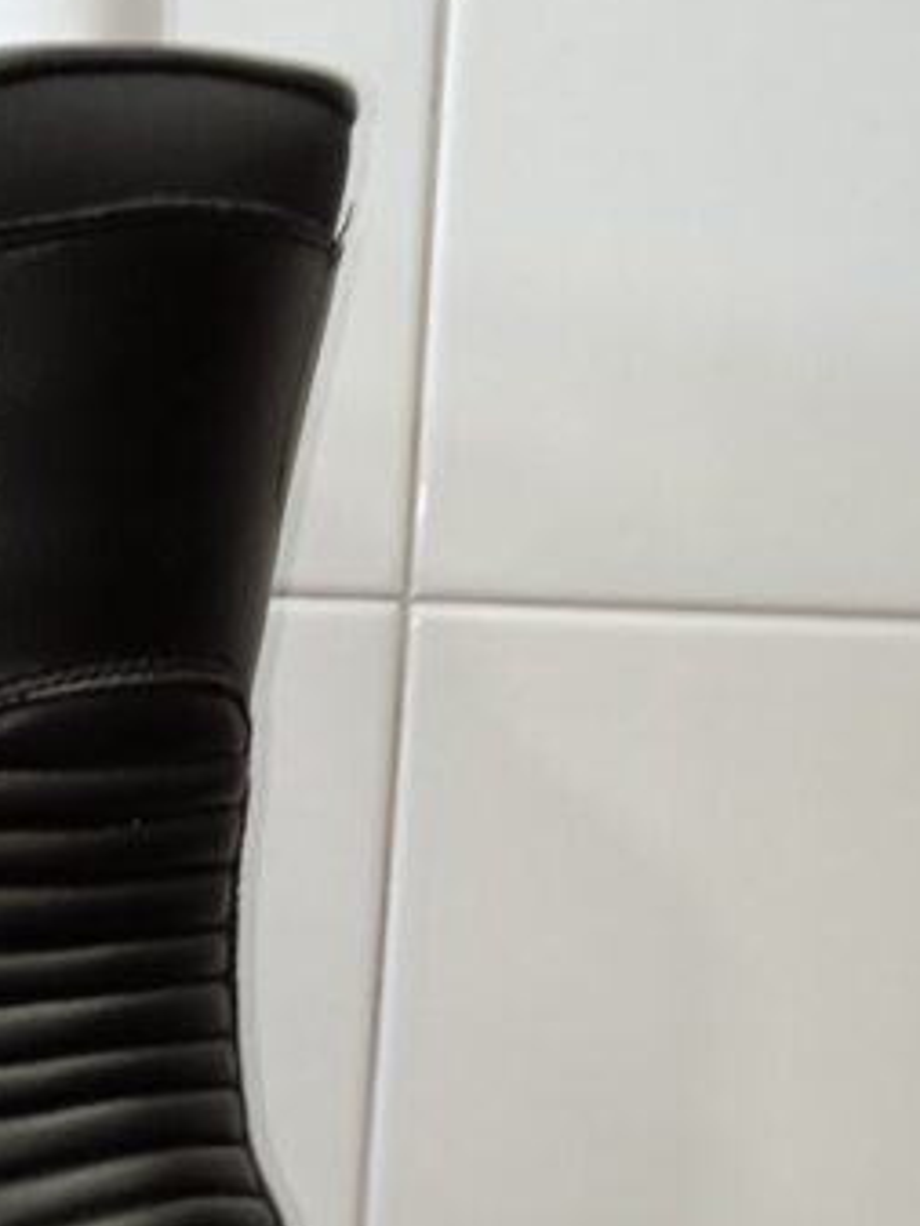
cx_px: -255
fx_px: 2904
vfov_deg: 23.4
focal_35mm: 82
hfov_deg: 17.0
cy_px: 1022
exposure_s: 1/25
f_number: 1.9
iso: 1038
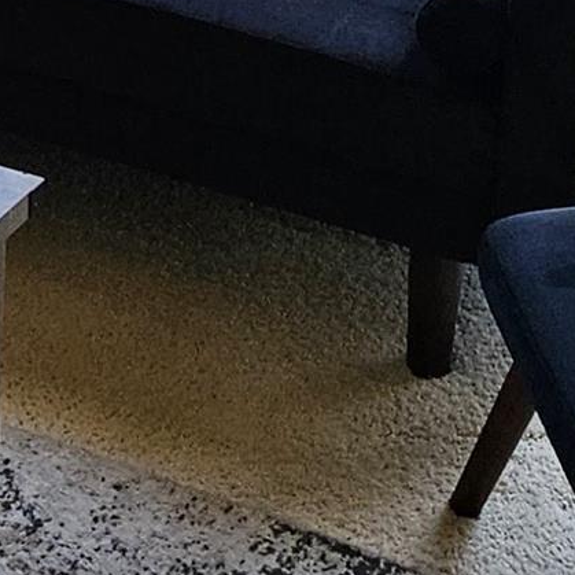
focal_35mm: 149
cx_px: 193
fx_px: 2800
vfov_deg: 10.8
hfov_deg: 11.7
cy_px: -517
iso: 320
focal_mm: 5.4
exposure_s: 1/120
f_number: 1.8
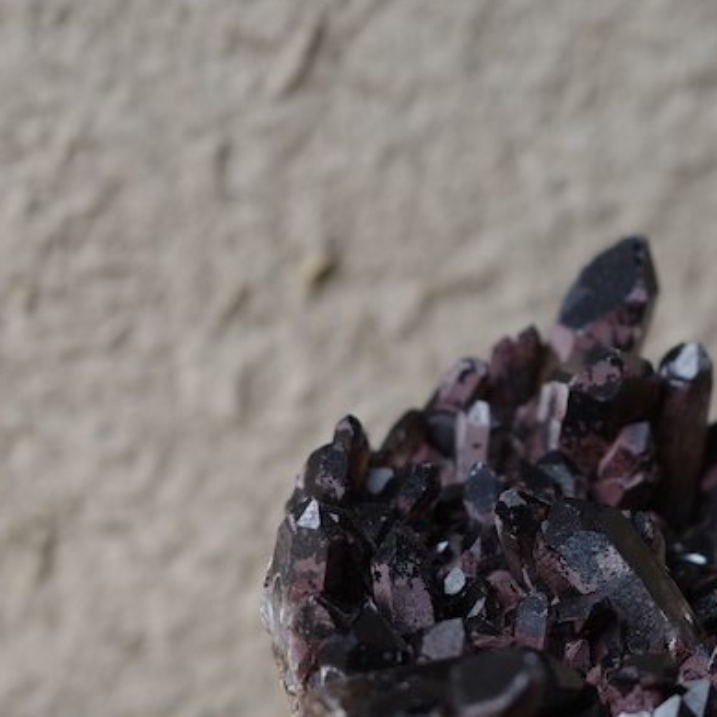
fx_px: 3070
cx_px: 680
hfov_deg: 13.2
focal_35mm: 131
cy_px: 350
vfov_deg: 13.3
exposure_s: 1/125
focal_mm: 26
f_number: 2.8
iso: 200
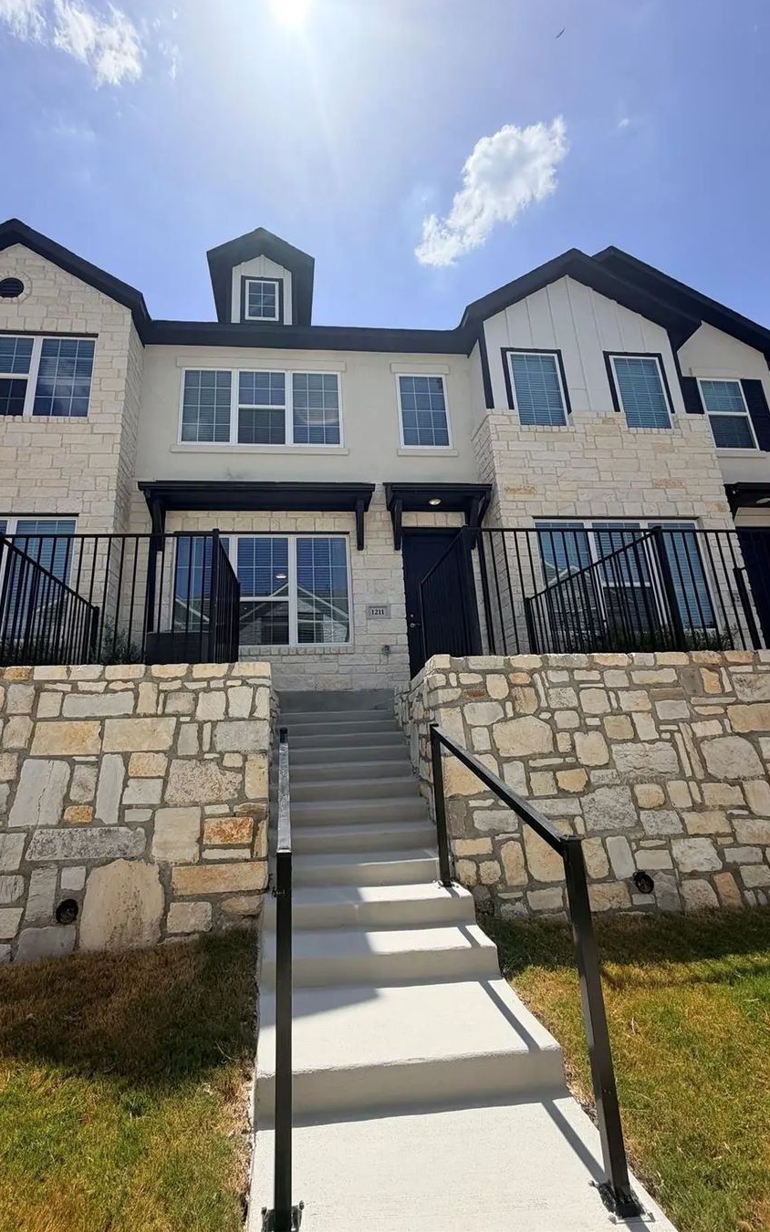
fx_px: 504
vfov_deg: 101.5
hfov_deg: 74.4
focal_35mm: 15
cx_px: 333
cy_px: 611
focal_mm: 2.22
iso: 25
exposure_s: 1/1497
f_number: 2.2
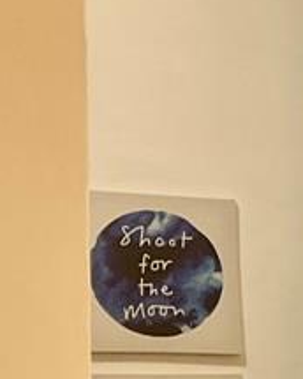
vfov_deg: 13.5
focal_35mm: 135
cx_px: 844
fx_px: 1513
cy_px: 552
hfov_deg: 9.5
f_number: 1.8
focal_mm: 3
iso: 50
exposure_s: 1/60
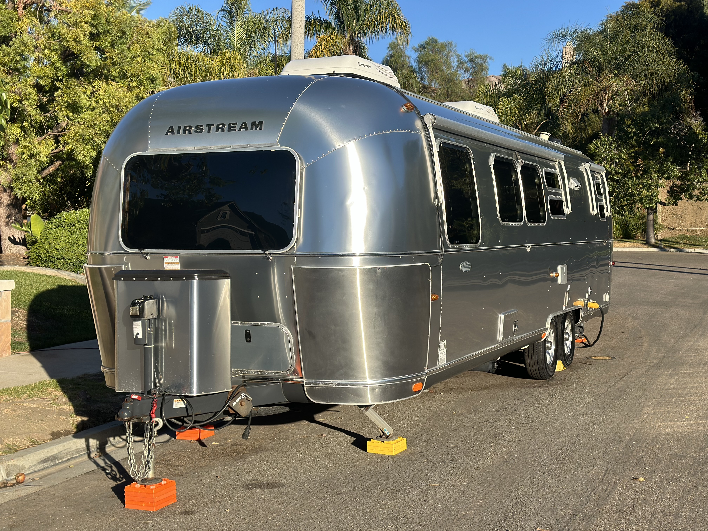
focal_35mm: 48
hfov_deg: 39.7
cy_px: 266
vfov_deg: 30.3
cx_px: 354
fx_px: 982
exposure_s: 1/3597
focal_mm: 6.86
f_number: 1.78
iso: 100
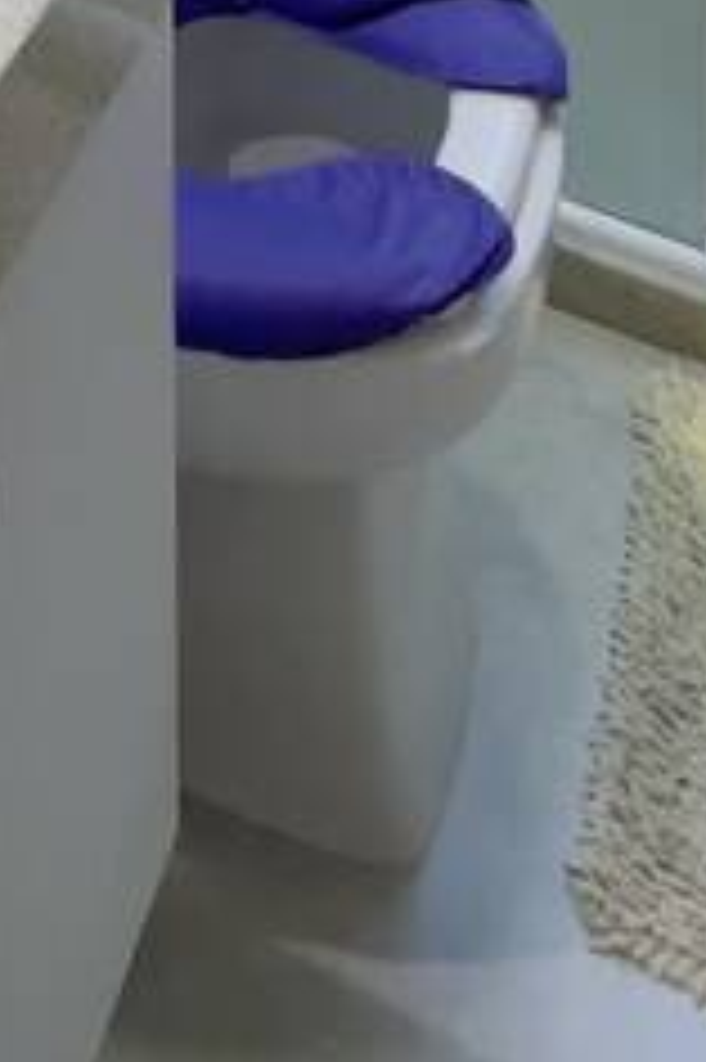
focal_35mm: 62
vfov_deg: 16.3
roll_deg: -0.4
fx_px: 1826
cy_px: -1364
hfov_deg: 20.8
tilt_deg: -1.0
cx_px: -72
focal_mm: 1.54
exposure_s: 1/30
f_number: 2.4
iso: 50
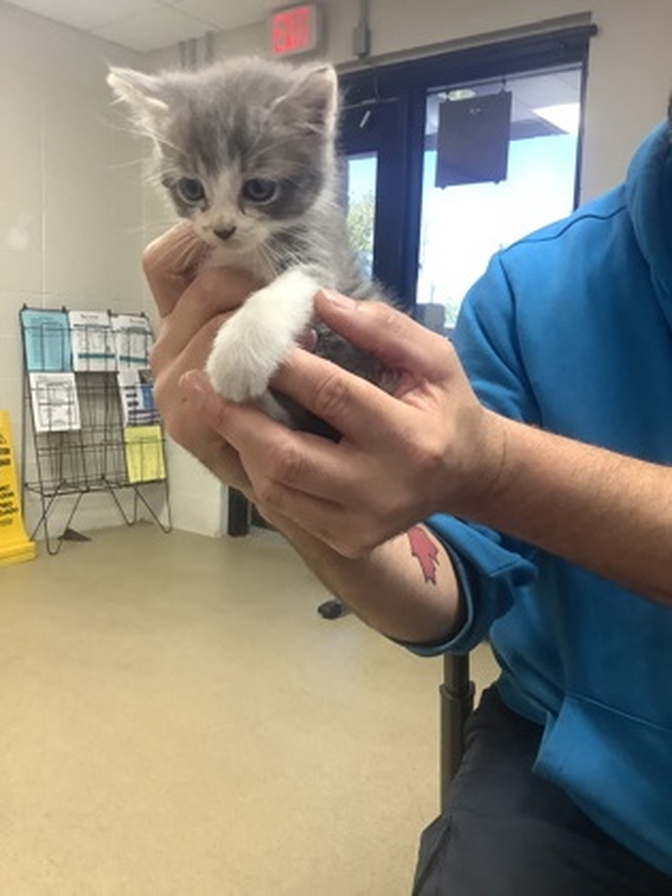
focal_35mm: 31
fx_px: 802
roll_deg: -2.2
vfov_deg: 58.4
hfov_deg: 45.4
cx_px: 336
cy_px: 448
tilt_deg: -5.2
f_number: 2.4
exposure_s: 1/60
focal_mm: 3.3
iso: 160
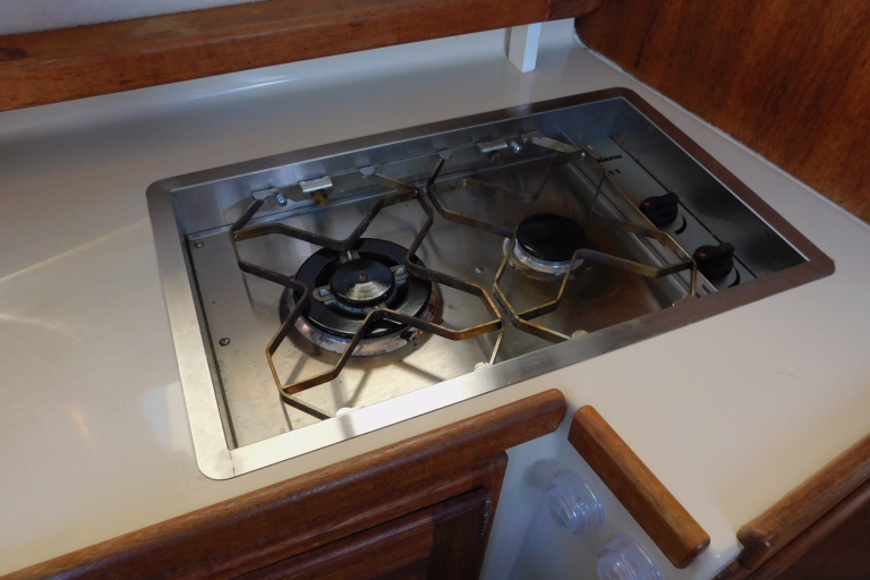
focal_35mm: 26
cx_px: 438
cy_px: 321
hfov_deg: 69.4
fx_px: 628
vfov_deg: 49.5
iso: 140
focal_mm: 4.1
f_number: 3
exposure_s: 1/30
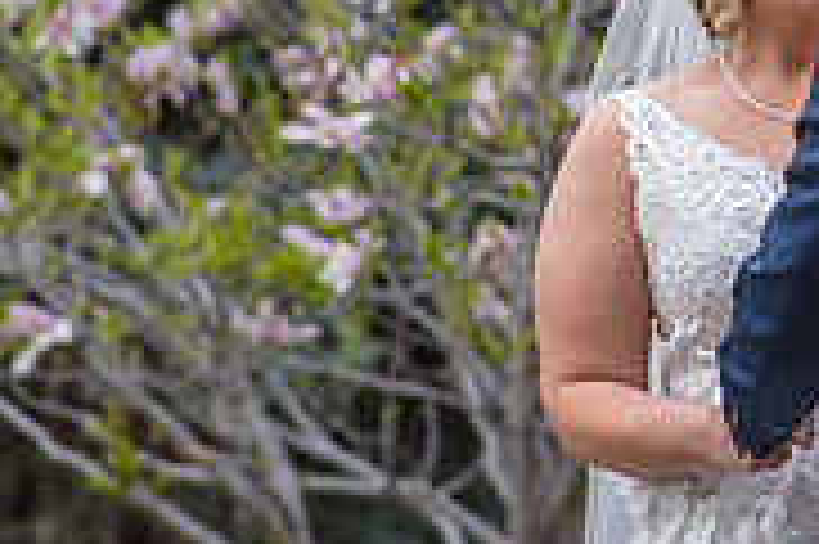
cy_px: -2
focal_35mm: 271
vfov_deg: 5.1
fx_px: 6160
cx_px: 909
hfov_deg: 7.6
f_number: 2.8
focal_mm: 85
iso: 100
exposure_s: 1/250
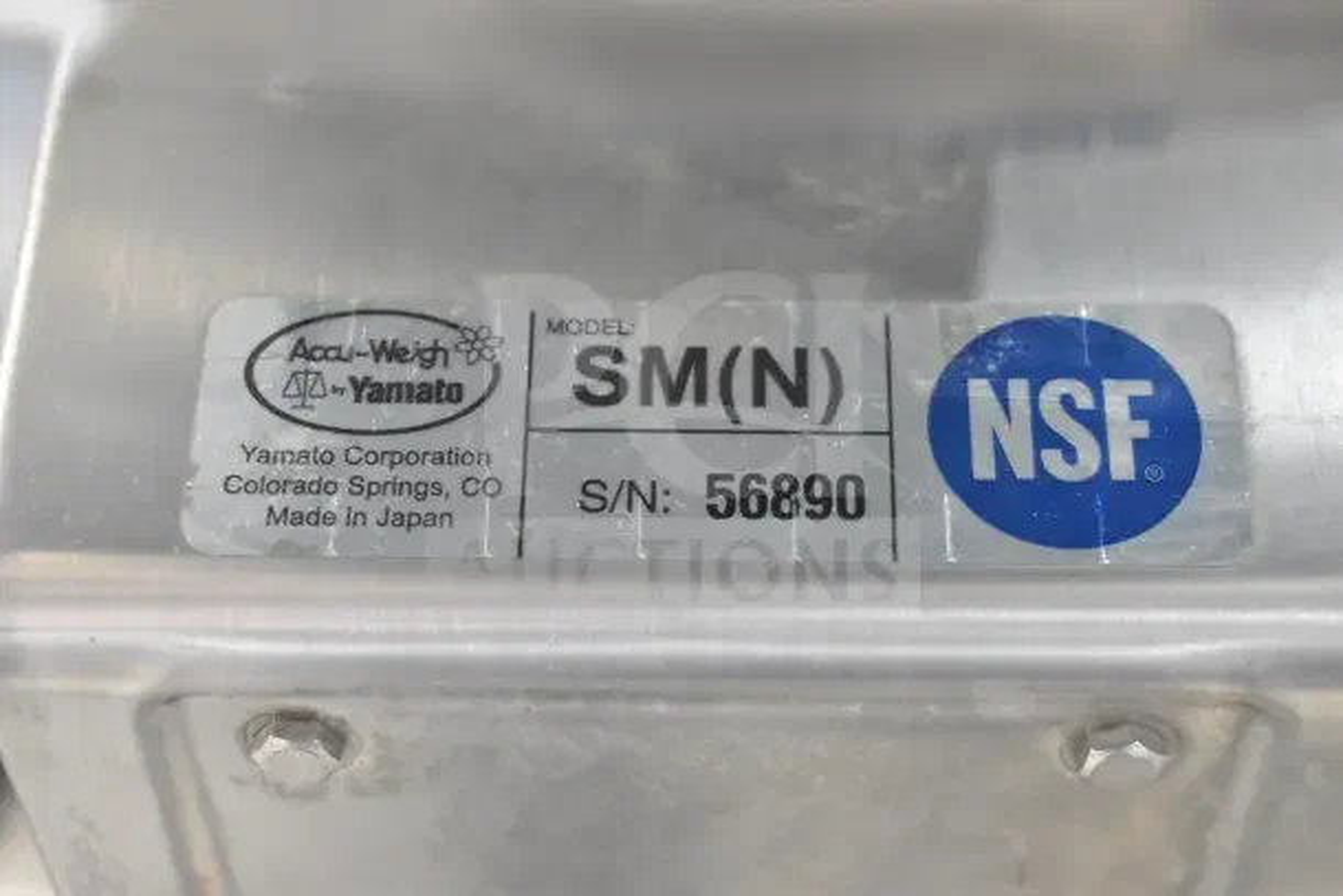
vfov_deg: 20.2
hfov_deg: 29.9
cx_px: 672
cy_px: 448
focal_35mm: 68
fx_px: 2519
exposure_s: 1/80
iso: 7200
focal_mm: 45
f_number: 5
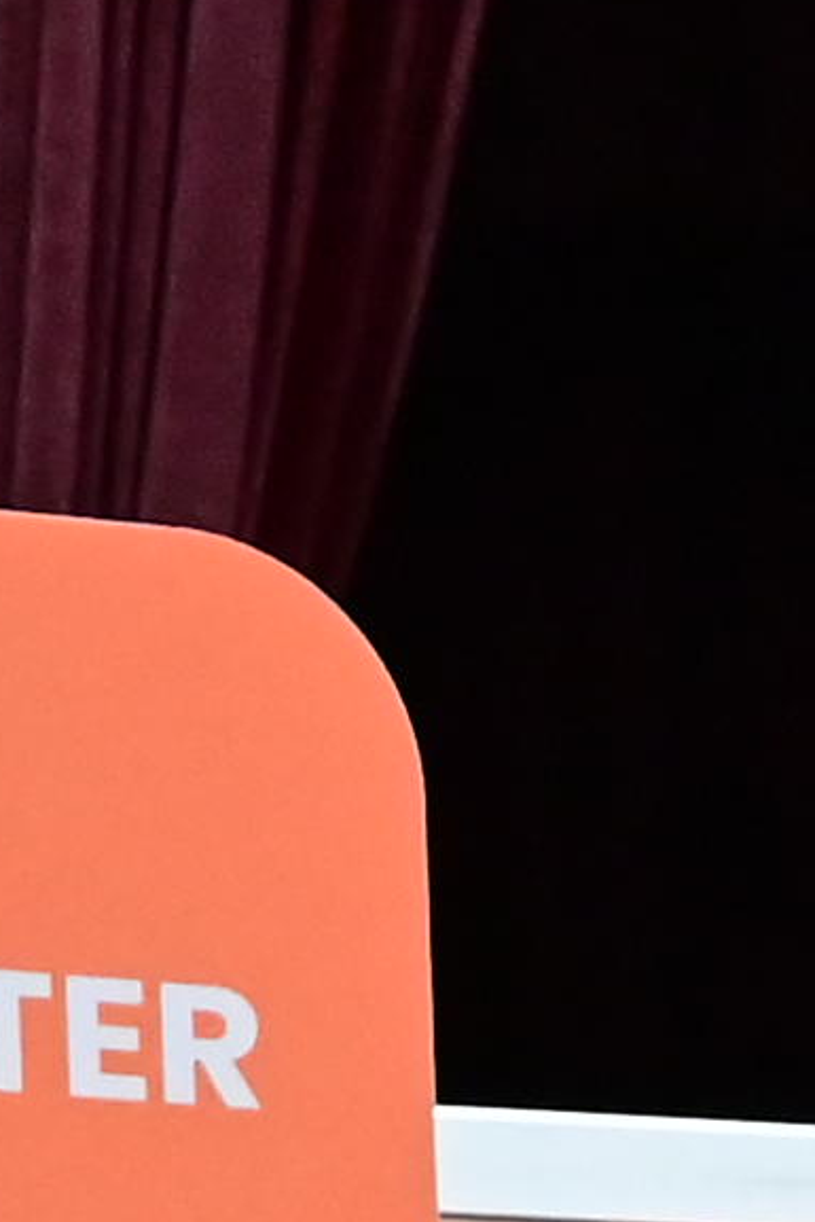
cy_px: 4062
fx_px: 8178
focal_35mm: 241
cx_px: 1492
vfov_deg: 7.3
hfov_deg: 5.6
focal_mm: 23
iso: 5000
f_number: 5
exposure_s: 1/160
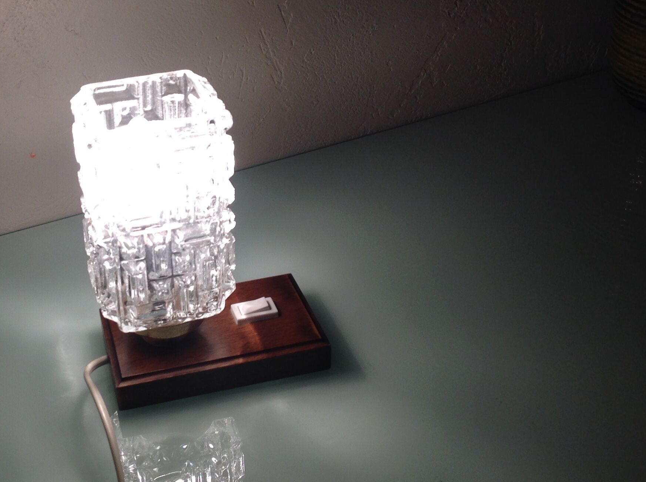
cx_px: 169
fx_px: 969
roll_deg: +5.4
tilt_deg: -31.8
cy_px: 209
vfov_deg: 27.9
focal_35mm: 52
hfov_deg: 36.1
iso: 50
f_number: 2.4
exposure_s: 1/50
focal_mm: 4.28
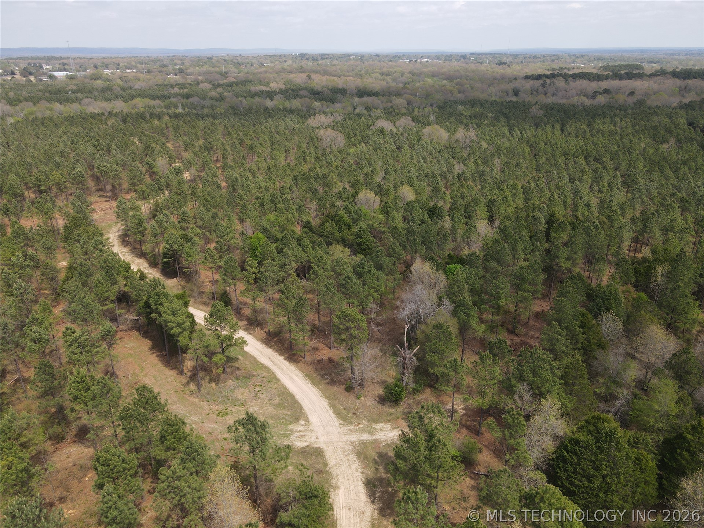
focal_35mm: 24
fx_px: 488
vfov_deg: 56.8
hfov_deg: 71.6
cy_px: 264
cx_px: 352
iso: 100
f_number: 2.8
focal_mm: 4.5
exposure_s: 1/500
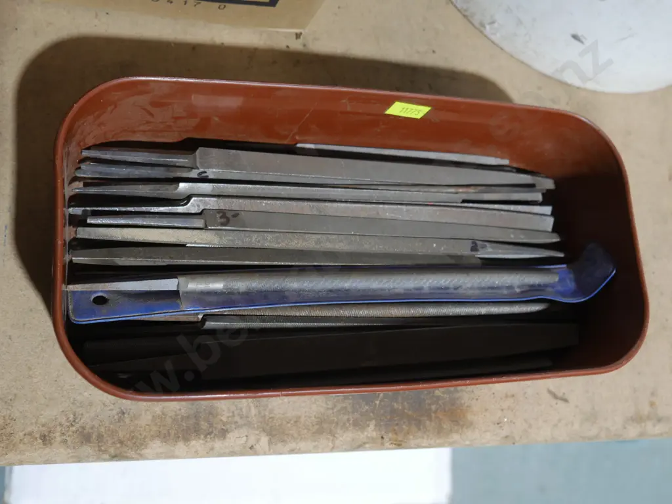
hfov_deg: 46.8
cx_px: 336
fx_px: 777
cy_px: 252
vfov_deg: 36.0
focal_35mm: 40
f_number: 4.5
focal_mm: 20
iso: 1000
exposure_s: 1/60
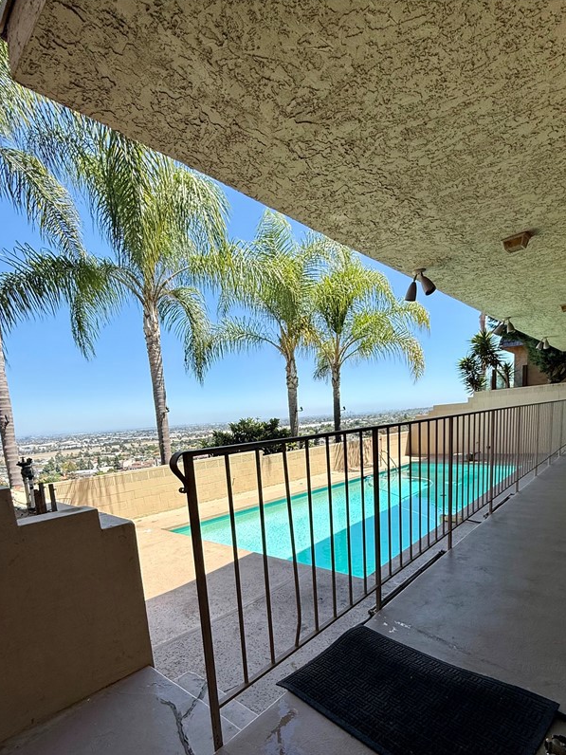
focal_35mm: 18
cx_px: 280
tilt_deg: -9.2
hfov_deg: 71.6
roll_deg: +4.2
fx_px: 392
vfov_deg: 85.6
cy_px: 483
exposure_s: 1/985
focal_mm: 2.22
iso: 64
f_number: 2.2
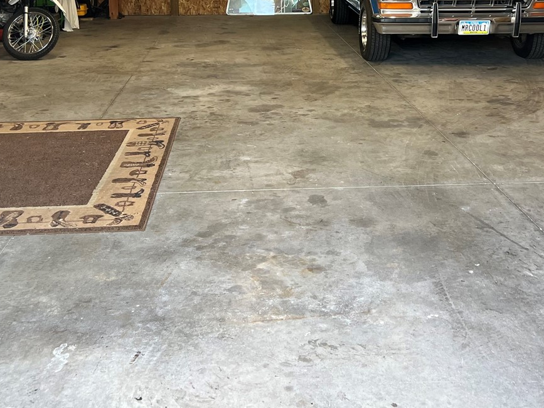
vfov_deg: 29.0
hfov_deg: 39.6
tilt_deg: -7.2
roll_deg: +1.0
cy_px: 35
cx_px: 292
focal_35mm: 48
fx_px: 754
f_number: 1.5
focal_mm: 5.7
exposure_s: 1/120
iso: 125
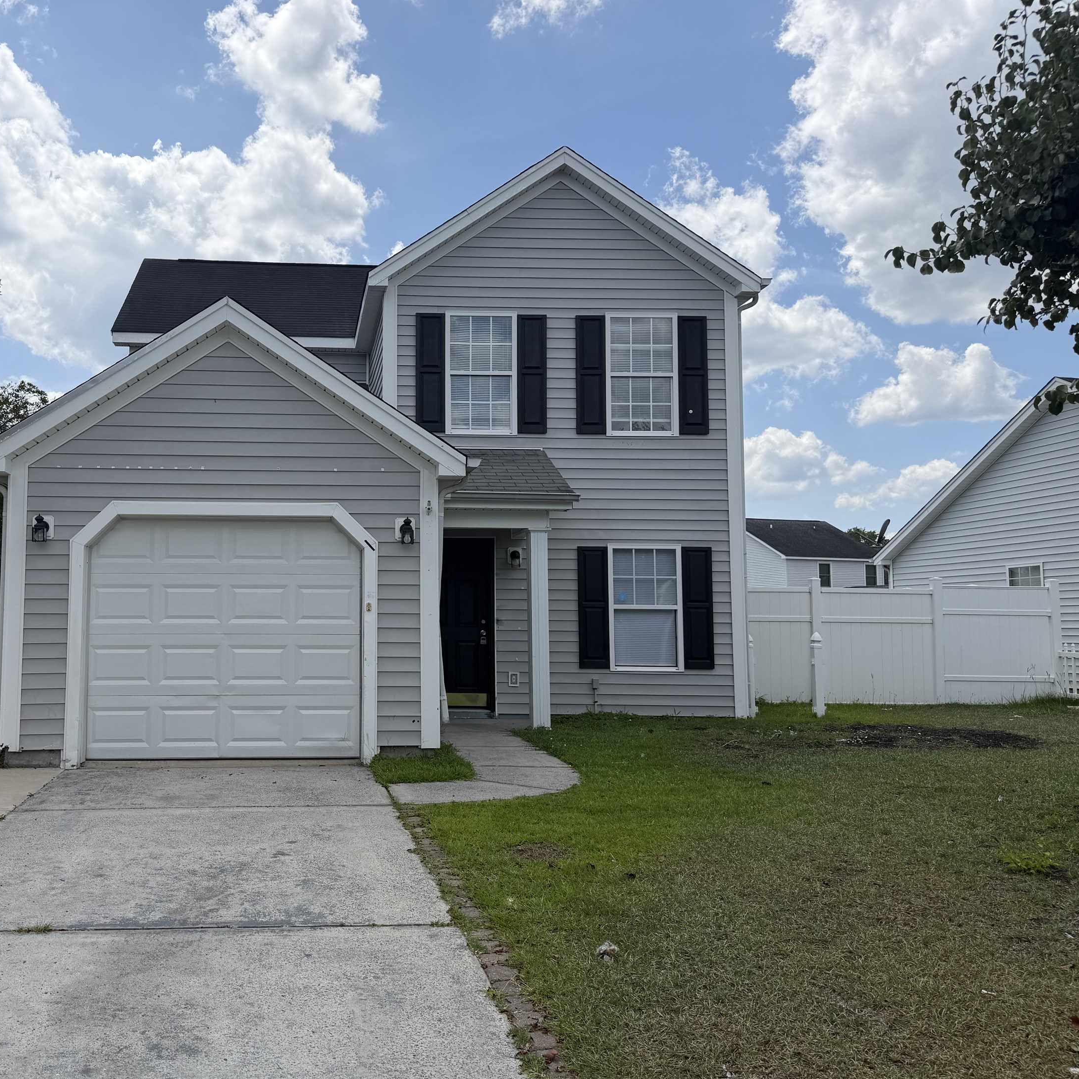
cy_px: 532
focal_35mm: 30
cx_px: 353
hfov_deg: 52.9
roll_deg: +0.5
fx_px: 1058
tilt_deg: +4.5
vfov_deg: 54.0
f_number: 1.78
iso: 80
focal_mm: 6.76
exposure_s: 1/5319
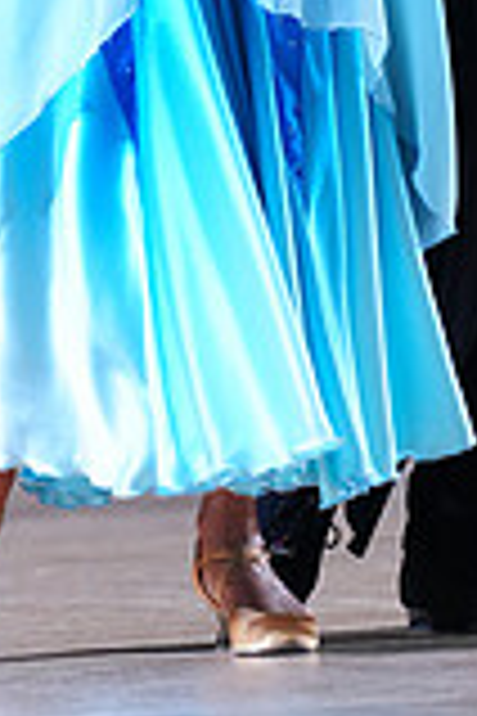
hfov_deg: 1.9
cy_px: -225
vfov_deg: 2.8
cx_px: 367
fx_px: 14488
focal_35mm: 729
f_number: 2.8
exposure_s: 1/640
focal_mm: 200
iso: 1250
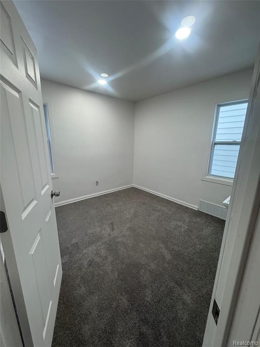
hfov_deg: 85.7
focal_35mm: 14
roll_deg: -1.0
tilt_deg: -12.9
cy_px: 174
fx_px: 140
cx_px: 130
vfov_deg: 102.1
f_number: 2.2
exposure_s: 1/120
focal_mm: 2.22
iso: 200
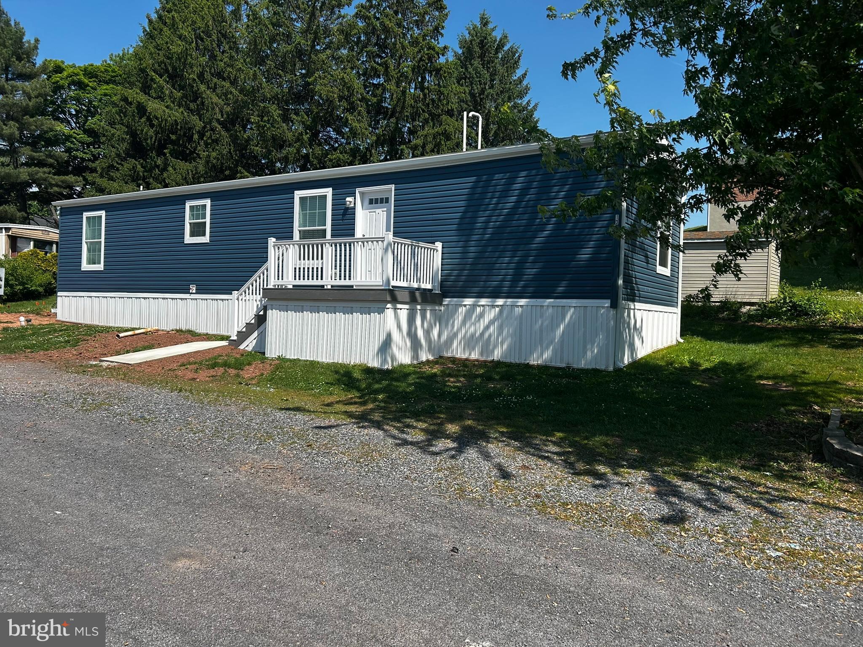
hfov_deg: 67.3
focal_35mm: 26
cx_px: 432
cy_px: 324
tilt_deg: +0.2
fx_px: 648
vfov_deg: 53.1
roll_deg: -2.0
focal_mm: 5.7
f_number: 1.5
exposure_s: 1/3460
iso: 50
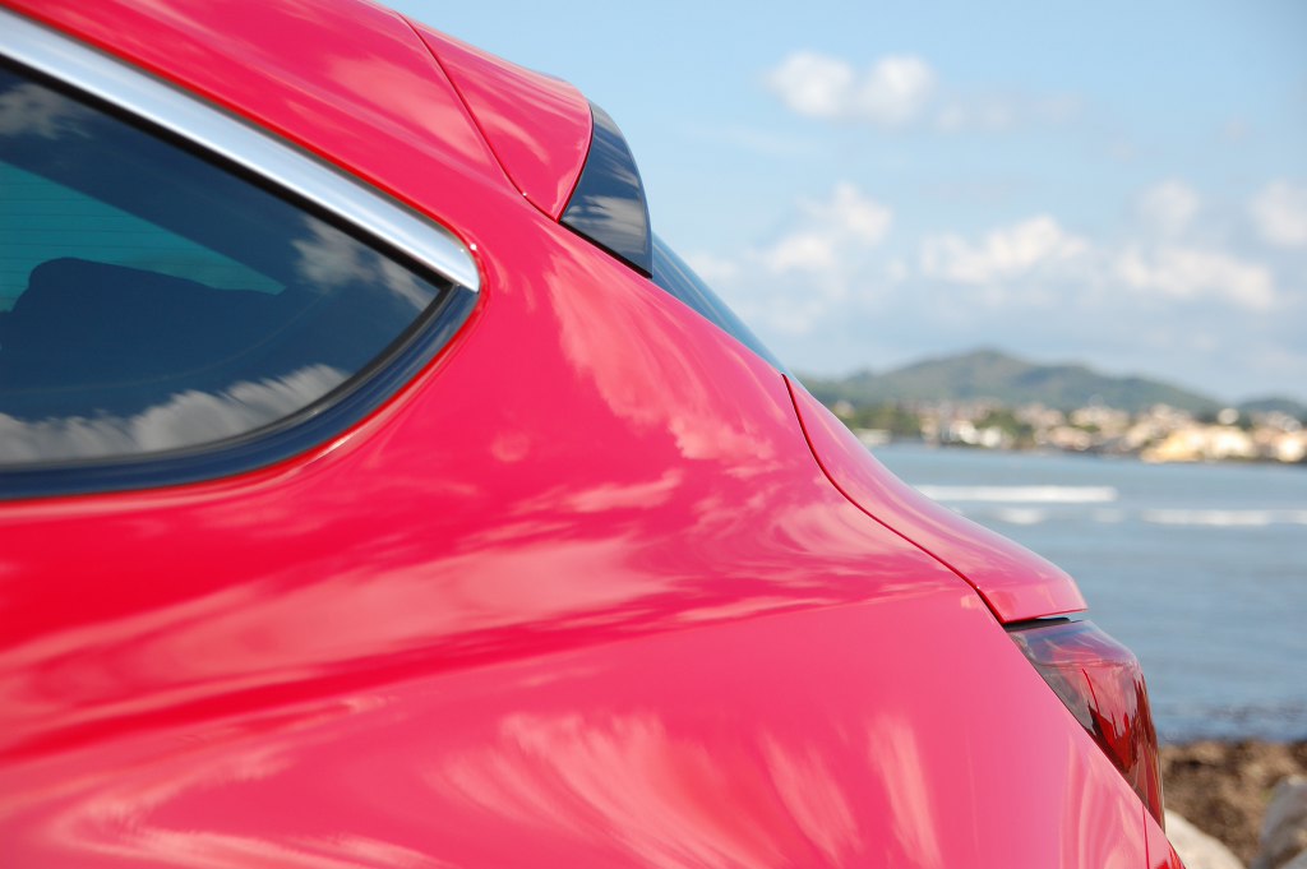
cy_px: 434
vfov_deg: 12.7
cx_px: 654
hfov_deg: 18.9
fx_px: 3918
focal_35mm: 108
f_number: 6.3
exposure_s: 1/640
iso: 200
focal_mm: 72
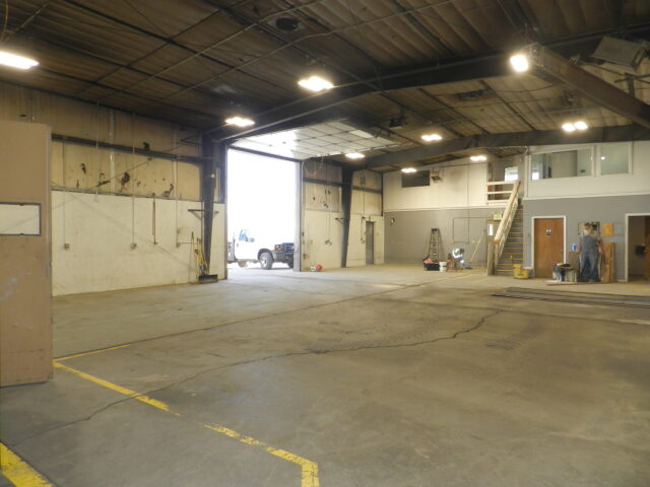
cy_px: 244
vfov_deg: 58.9
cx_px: 325
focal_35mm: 23
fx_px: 432
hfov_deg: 73.9
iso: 160
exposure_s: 1/60
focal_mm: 4
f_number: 3.4
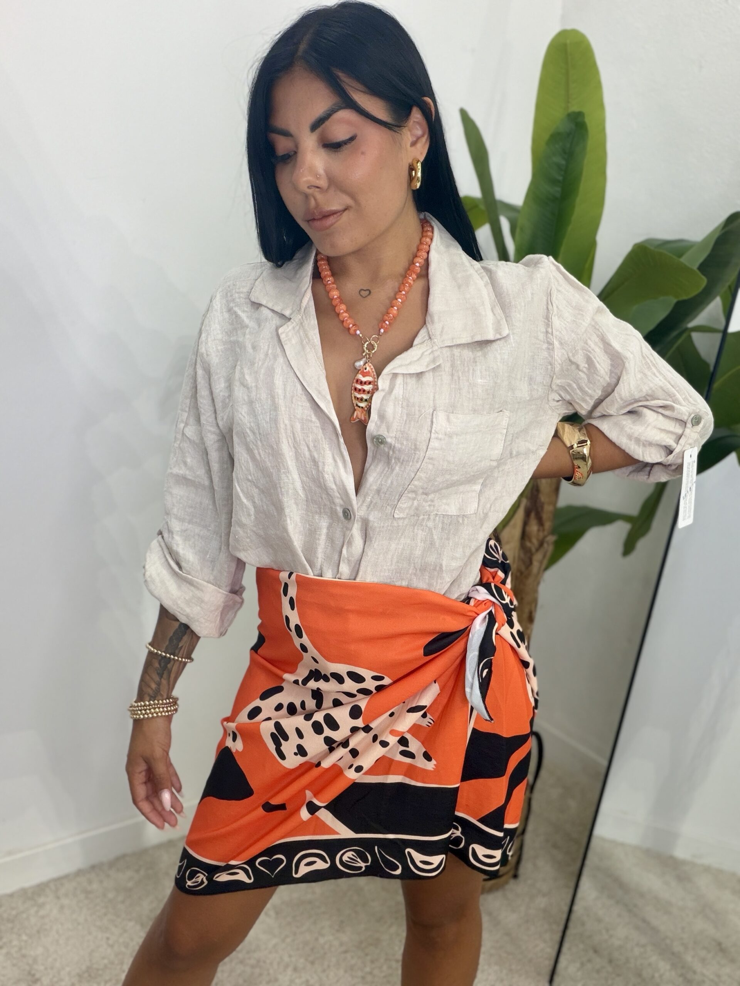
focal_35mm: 30
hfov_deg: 46.8
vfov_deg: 60.0
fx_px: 855
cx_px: 370
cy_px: 493
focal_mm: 2.71
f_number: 1.9
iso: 64
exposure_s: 1/74
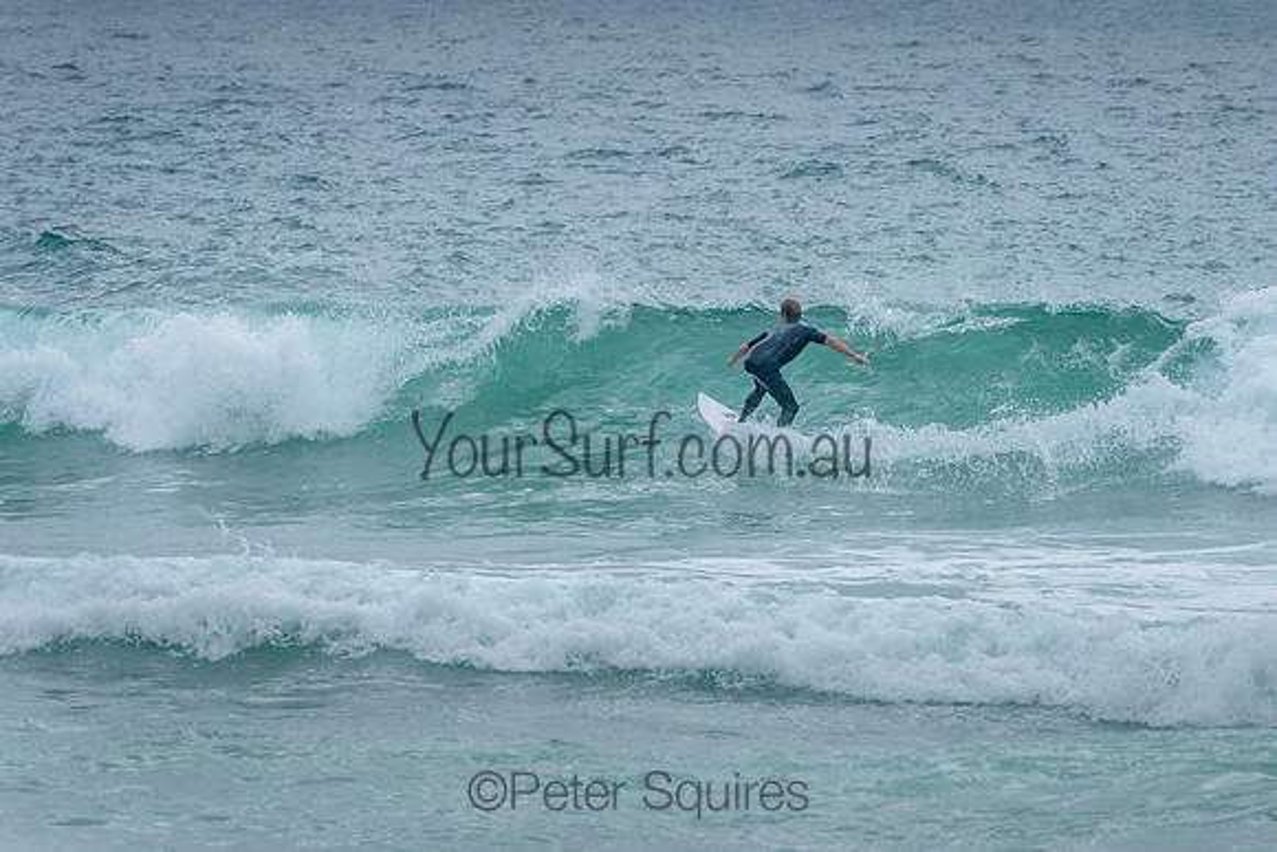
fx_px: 17390
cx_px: 723
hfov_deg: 4.2
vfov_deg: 2.8
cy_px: 330
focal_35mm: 490
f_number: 8
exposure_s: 1/1600
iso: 500
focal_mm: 400
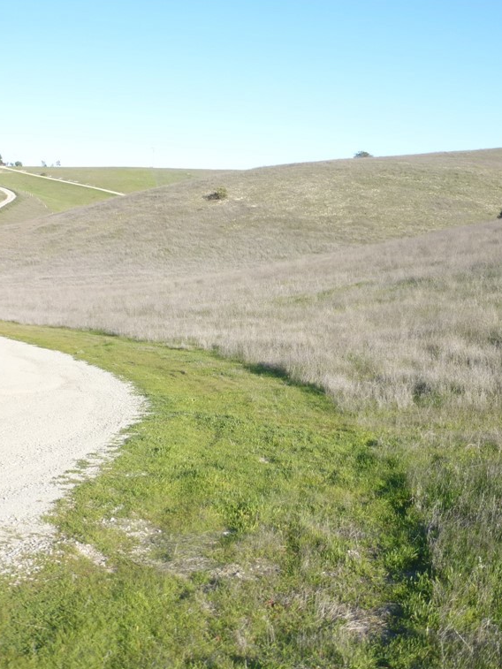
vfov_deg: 41.2
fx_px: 889
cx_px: 259
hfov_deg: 31.5
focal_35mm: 46
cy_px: 332
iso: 100
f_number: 3.7
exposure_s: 1/640
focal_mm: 6.1
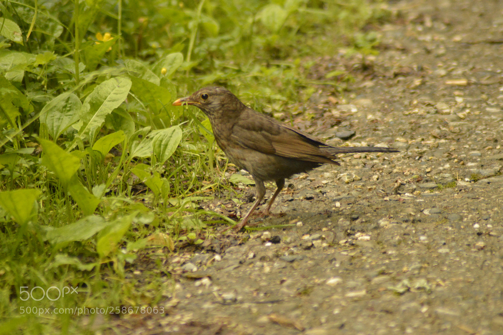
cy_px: 168
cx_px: 252
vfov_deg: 3.0
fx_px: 6282
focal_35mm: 450
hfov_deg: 4.6
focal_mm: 300
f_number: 5.6
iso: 3200
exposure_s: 1/500
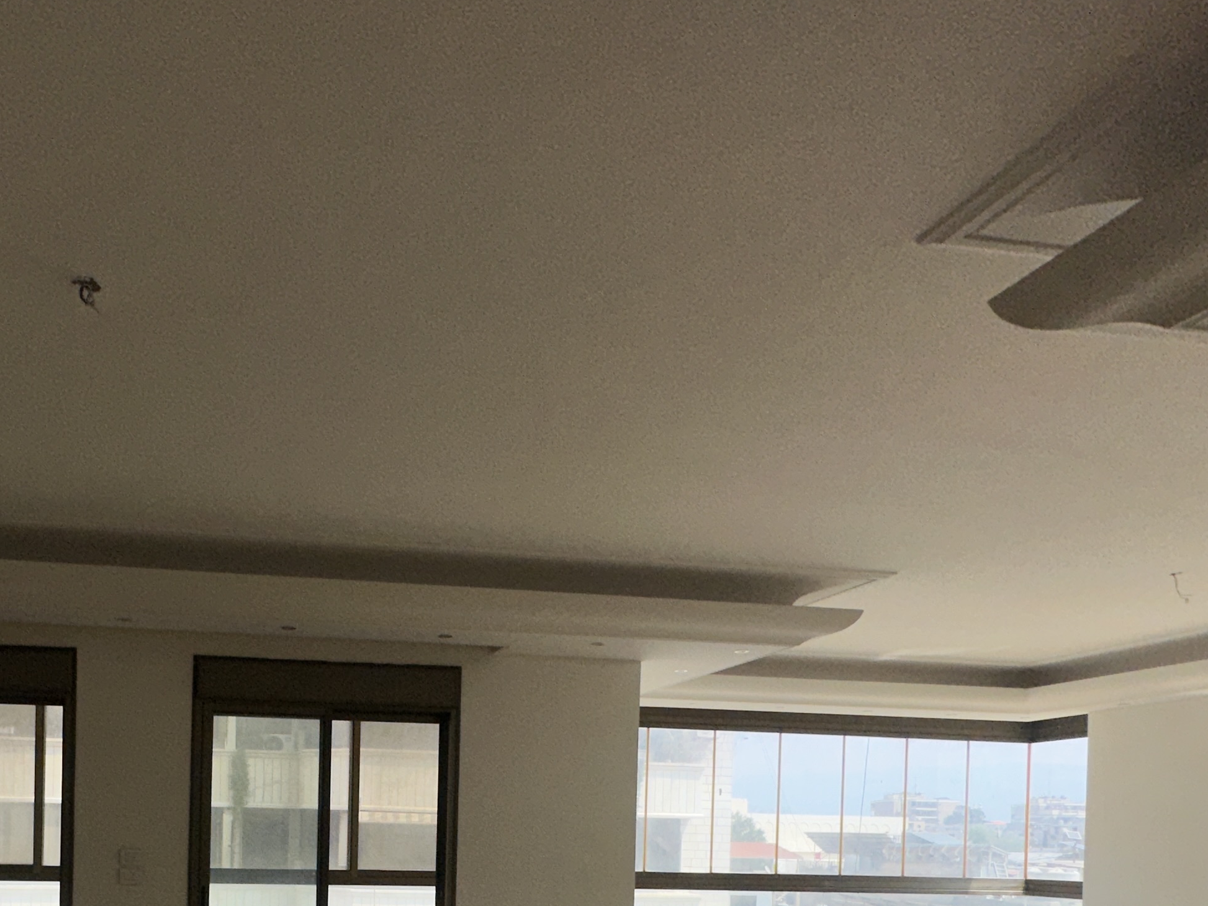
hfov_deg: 58.7
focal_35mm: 29
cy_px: 850
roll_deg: -0.8
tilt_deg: -1.5
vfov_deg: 43.2
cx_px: 315
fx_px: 1012
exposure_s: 1/1276
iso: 32
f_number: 2.2
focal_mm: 2.22
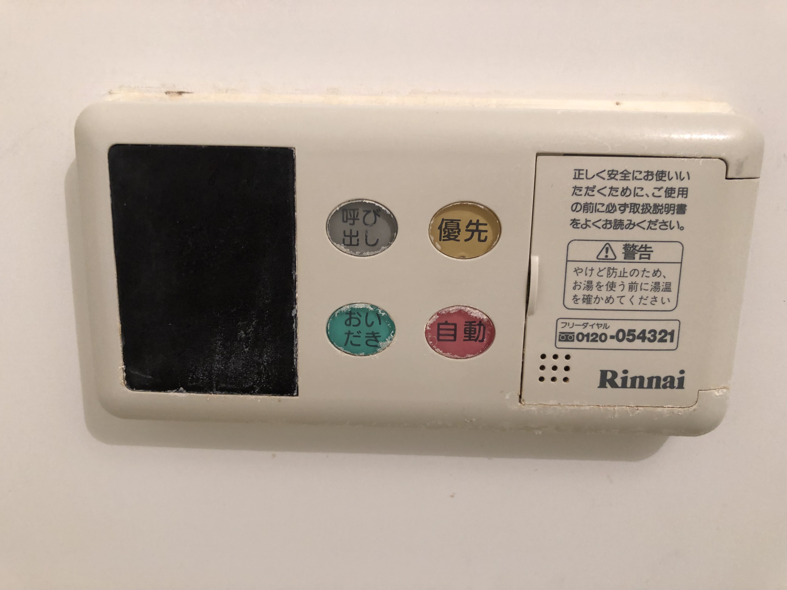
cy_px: 295
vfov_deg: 49.7
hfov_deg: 63.4
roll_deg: -0.4
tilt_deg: -16.7
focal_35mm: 28
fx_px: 637
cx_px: 394
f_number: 1.8
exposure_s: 1/17
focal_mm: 3.99
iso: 40
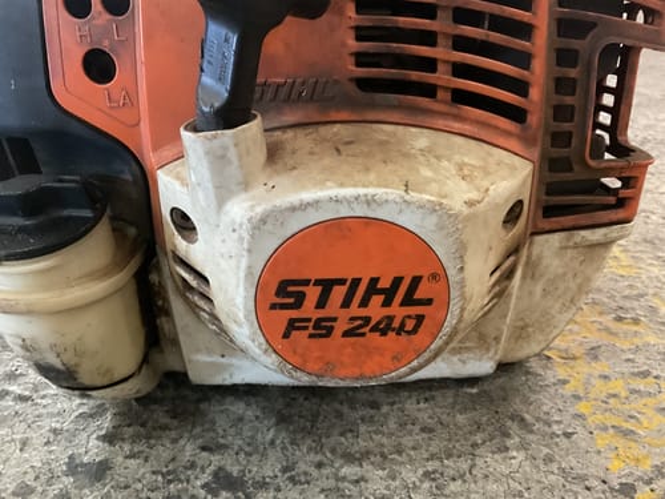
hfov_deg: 61.7
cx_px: 332
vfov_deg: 48.2
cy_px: 250
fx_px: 557
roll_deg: -1.1
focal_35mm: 29
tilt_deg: -28.2
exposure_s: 1/30
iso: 500
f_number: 1.8
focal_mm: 3
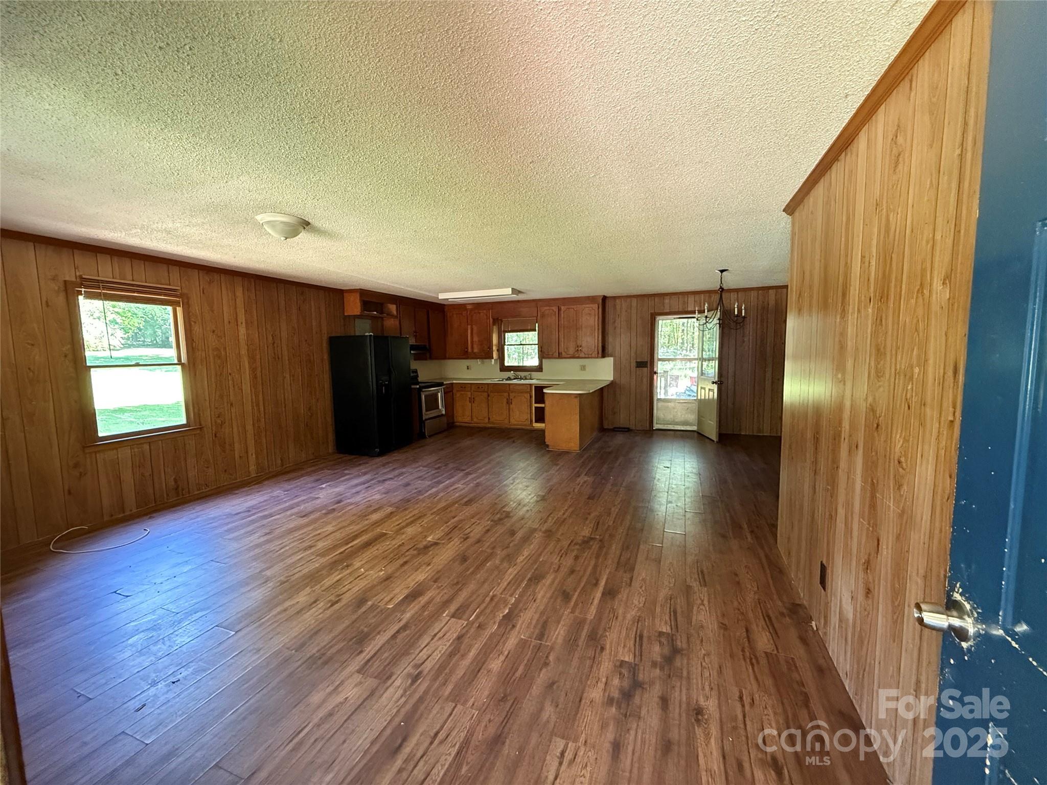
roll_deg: +0.4
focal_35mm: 14
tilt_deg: -5.7
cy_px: 392
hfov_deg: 102.1
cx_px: 524
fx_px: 423
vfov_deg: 85.7
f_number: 2.2
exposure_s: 1/60
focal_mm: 2.22
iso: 800
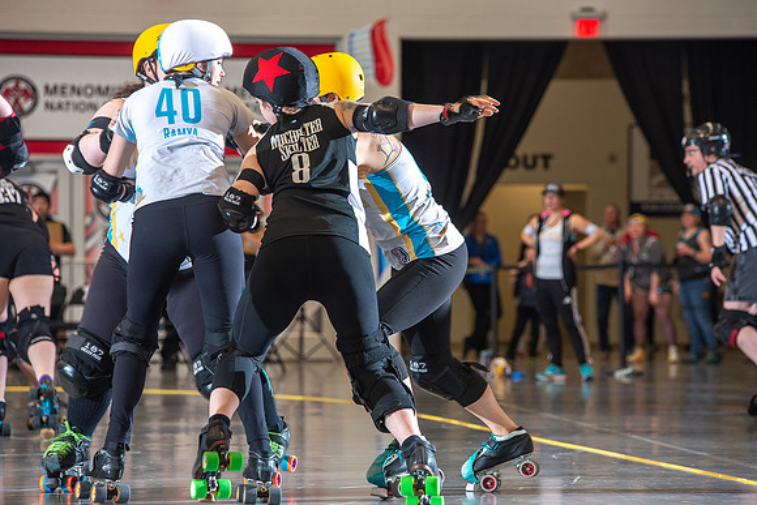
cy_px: 252
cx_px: 378
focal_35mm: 185
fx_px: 3891
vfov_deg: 7.4
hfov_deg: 11.1
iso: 500
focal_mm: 185
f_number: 5.6
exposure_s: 1/160
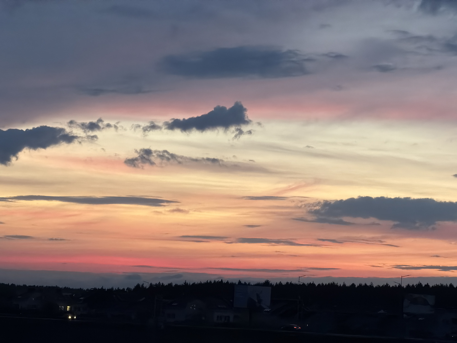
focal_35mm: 100
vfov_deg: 14.8
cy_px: 172
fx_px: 1320
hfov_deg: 19.6
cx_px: 228
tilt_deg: +5.6
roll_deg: -3.0
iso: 500
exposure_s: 1/86
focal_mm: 16.89
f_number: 2.8
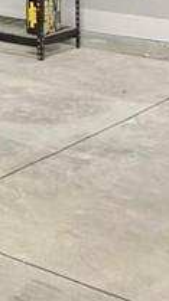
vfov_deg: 16.3
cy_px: -183
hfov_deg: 9.9
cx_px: -104
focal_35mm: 117
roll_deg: +1.8
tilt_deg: +0.6
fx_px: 935
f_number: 2.2
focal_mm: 2.22
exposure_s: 1/60
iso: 250
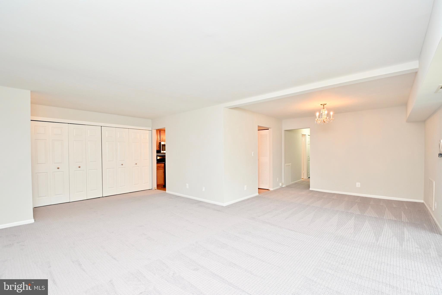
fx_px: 184
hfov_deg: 100.4
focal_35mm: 15
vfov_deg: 77.3
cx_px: 221
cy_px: 148
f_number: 7.1
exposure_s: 1/13
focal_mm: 10
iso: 200
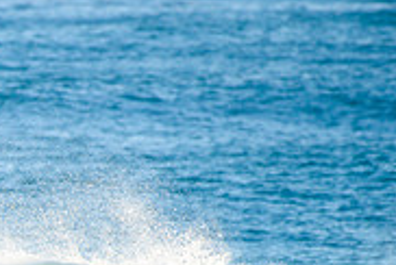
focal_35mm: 1592
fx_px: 17540
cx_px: -133
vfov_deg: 0.9
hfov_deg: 1.3
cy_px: 418
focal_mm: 500
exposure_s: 1/1600
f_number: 5.6
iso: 400
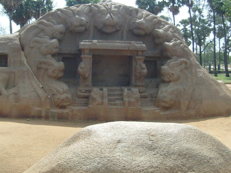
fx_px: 347
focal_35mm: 52
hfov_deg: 36.8
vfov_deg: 28.0
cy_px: 84
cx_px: 102
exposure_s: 1/180
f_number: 7.1
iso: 80
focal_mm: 5.8
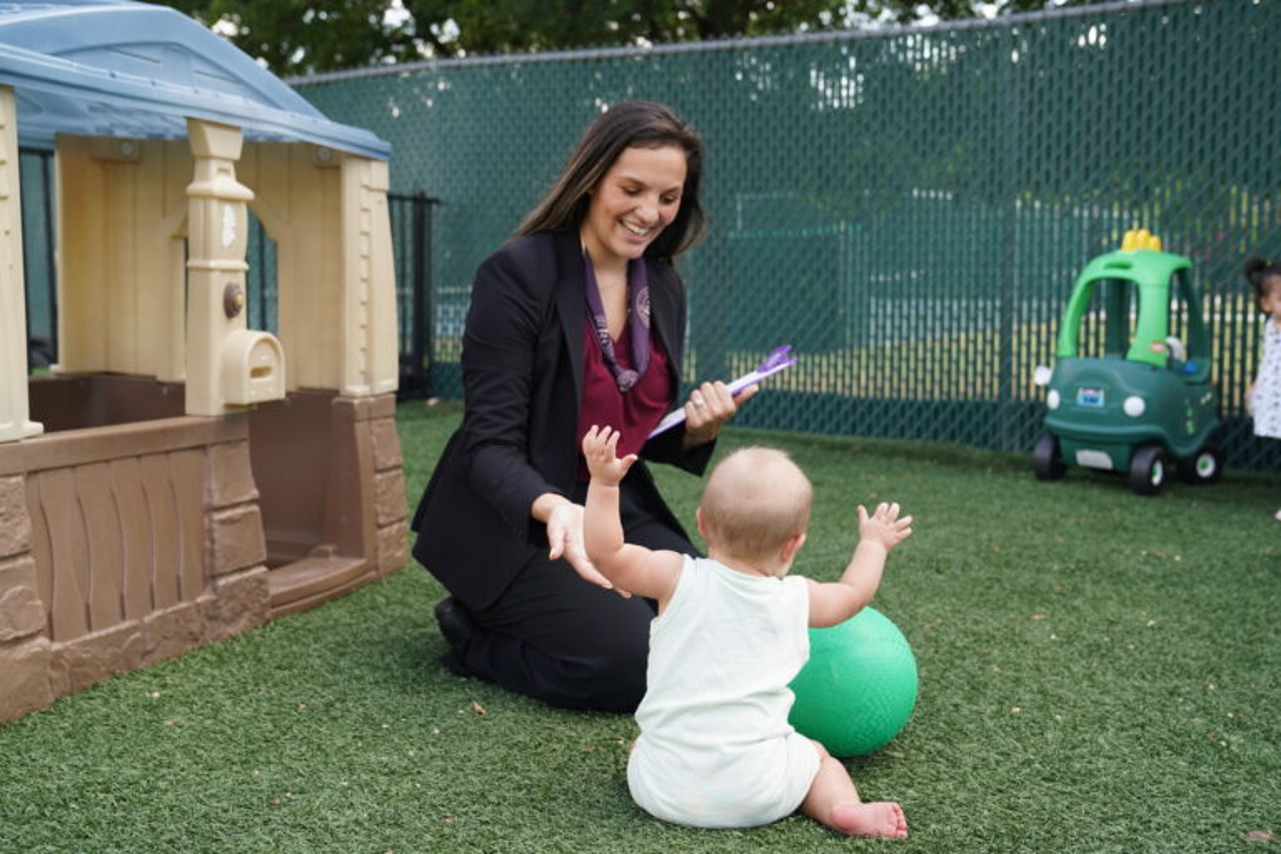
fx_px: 1352
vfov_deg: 35.1
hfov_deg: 50.7
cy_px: 427
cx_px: 640
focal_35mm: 38
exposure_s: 1/800
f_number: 4
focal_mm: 38
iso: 640
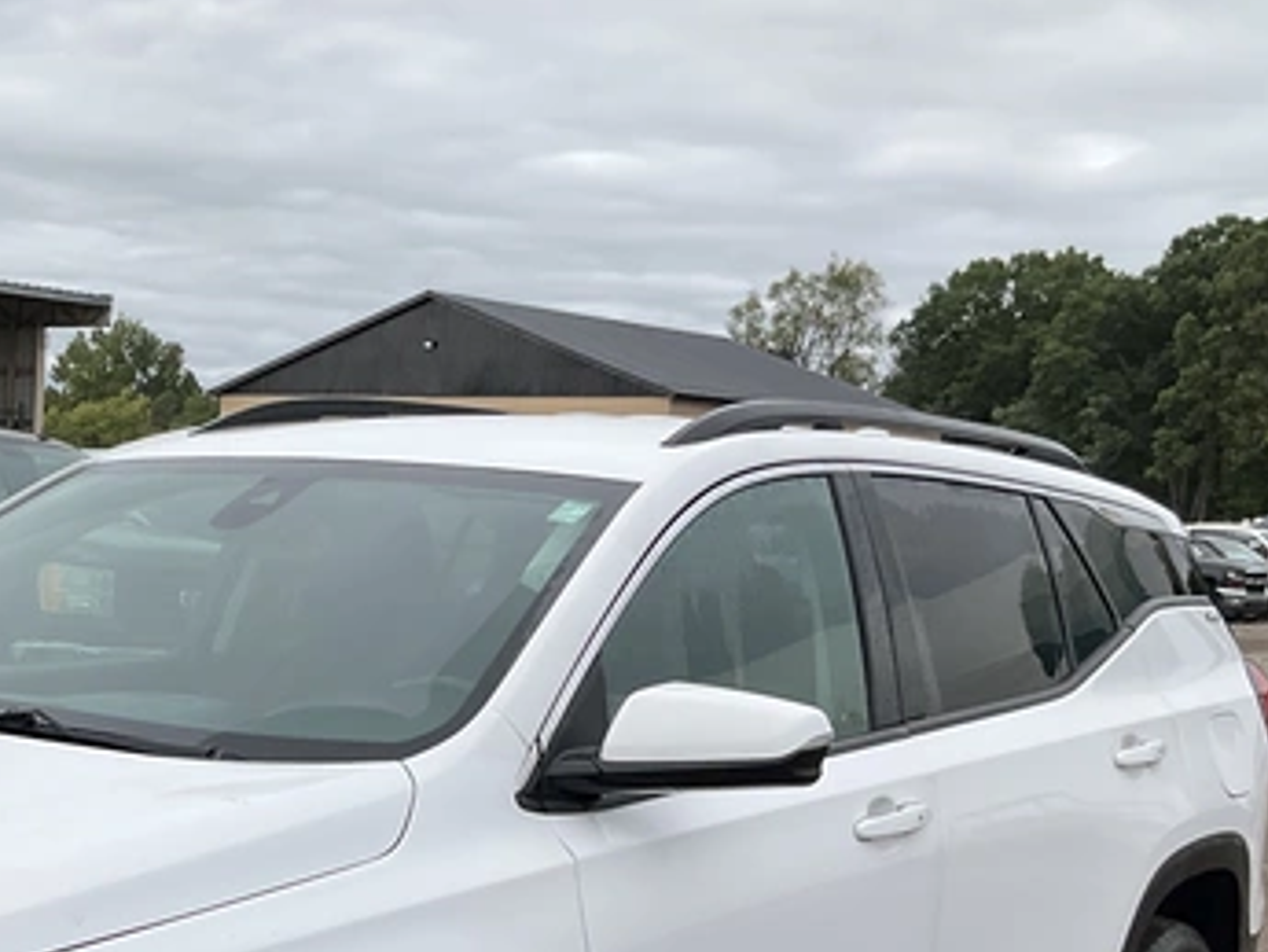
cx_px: 158
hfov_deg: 29.6
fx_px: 2309
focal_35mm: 63
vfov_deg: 22.6
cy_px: 902
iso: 25
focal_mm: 3
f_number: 1.8
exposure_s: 1/2058
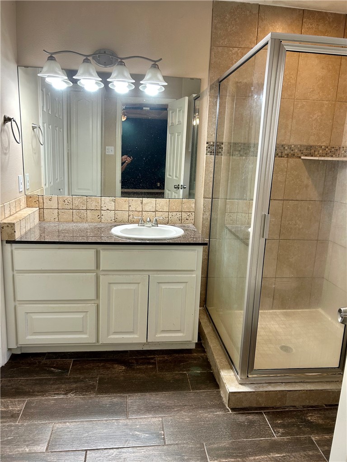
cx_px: 174
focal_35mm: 26
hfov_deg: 53.1
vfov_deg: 67.3
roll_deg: -3.2
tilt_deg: -12.5
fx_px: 348
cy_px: 231
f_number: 1.5
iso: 80
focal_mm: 5.7
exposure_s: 1/60
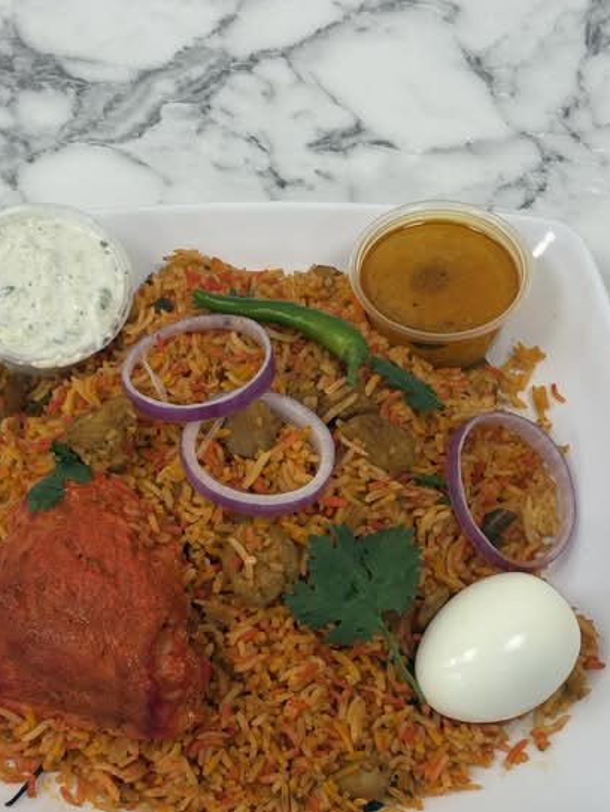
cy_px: 534
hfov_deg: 21.0
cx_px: 251
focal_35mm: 70
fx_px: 1644
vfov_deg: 27.6
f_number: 1.6
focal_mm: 5.96
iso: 32
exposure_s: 1/120
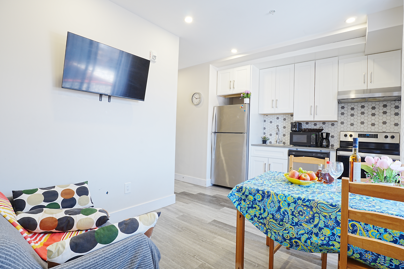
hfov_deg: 95.0
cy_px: 134
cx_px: 202
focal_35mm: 16
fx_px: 185
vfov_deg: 72.1
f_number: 8
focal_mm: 11
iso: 100
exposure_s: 1/3
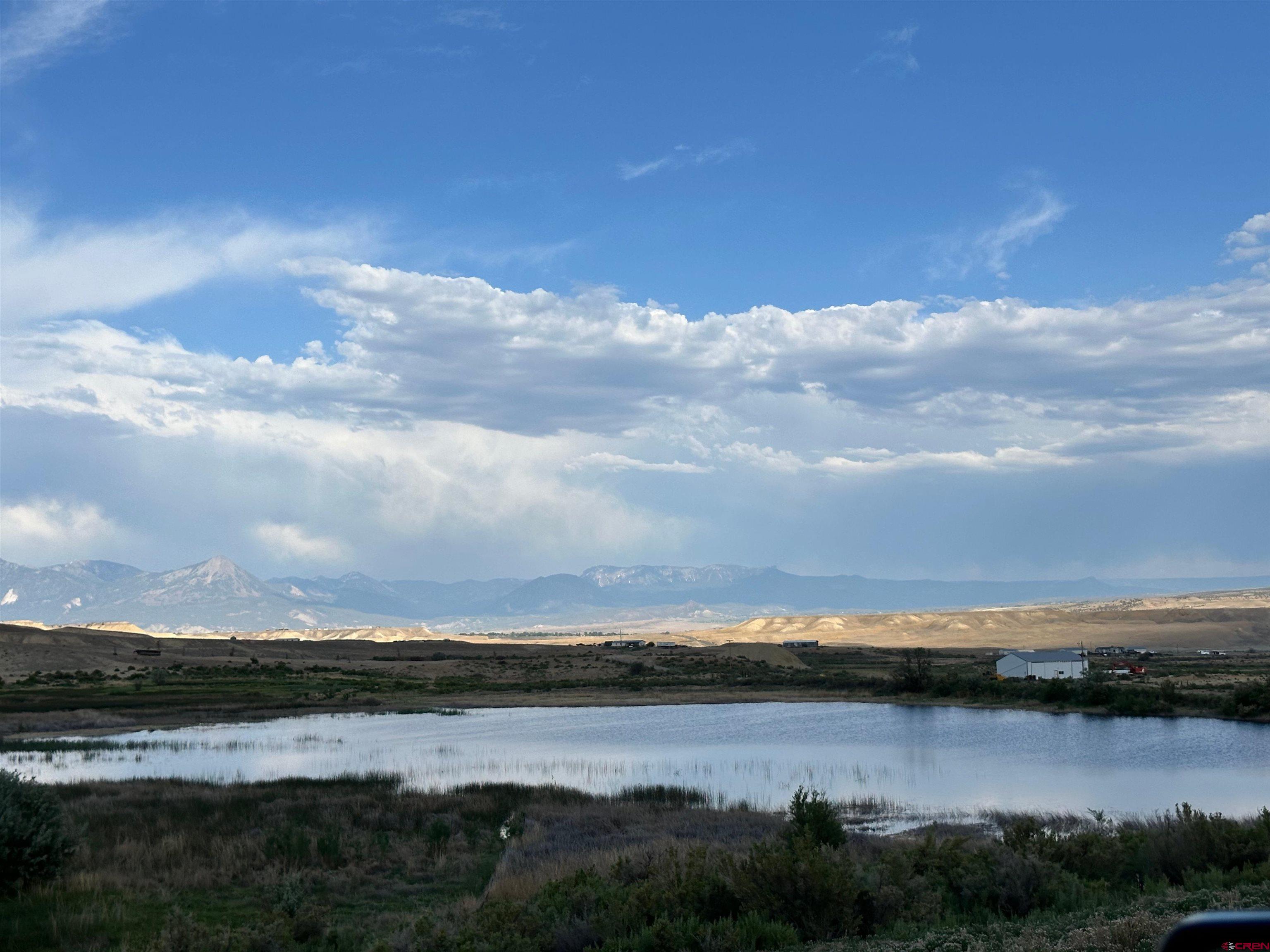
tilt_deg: +3.6
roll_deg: +0.9
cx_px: 635
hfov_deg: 39.7
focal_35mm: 48
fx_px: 1761
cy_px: 476
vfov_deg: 30.3
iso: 64
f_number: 1.78
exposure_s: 1/5556
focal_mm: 6.86
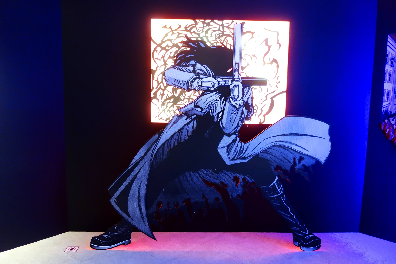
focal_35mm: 28
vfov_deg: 46.4
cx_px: 198
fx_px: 308
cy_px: 132
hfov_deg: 65.5
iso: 800
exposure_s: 1/40
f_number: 1.8
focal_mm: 10.4
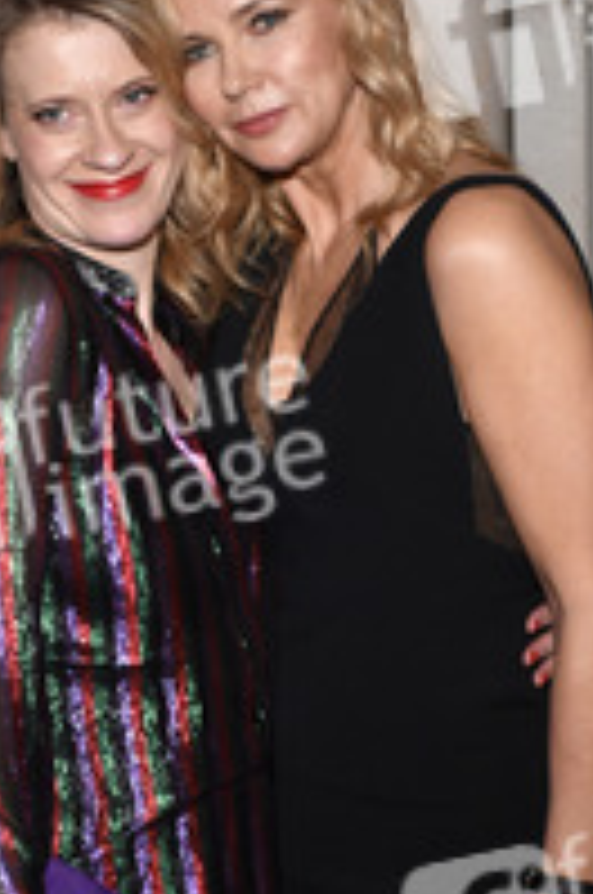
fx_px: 3496
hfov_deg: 9.7
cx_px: 225
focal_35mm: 141
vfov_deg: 14.5
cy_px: 687
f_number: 3.2
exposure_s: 1/320
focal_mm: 70
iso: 1250
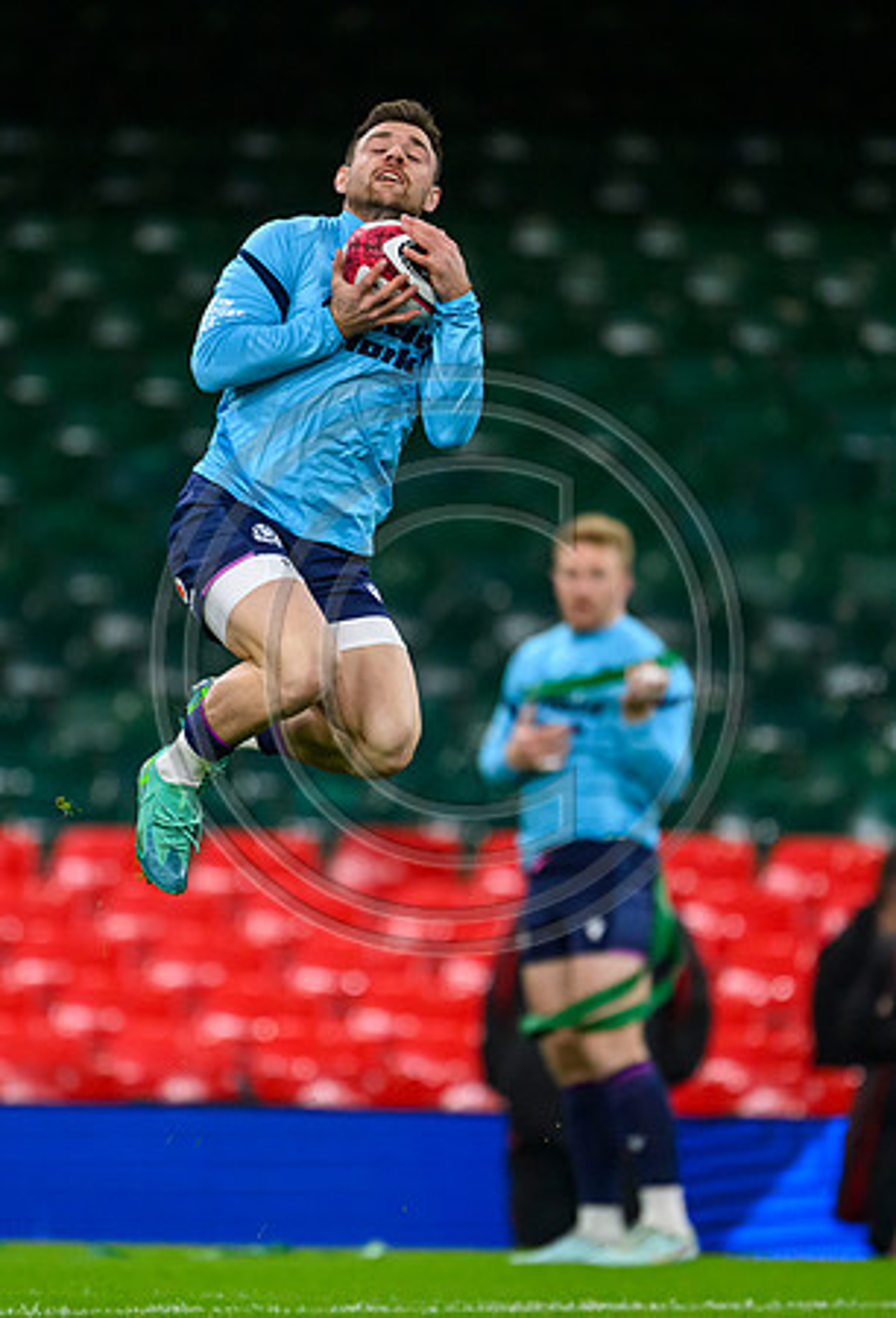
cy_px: 659
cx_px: 419
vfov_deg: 2.5
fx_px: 30724
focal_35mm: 834
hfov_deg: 1.7
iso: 5000
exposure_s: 1/2000
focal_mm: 560
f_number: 4
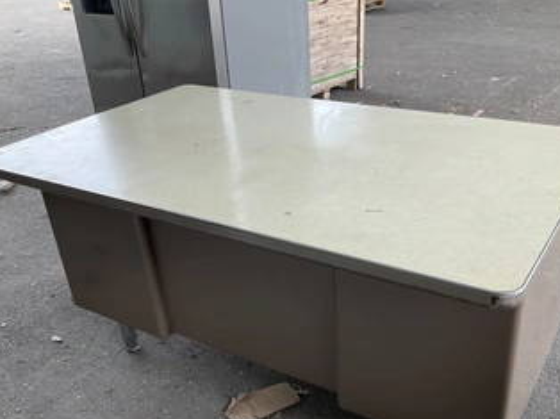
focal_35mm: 37
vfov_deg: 38.3
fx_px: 598
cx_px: 314
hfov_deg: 50.1
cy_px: 266
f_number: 1.8
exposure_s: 1/151
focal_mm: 3
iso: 20
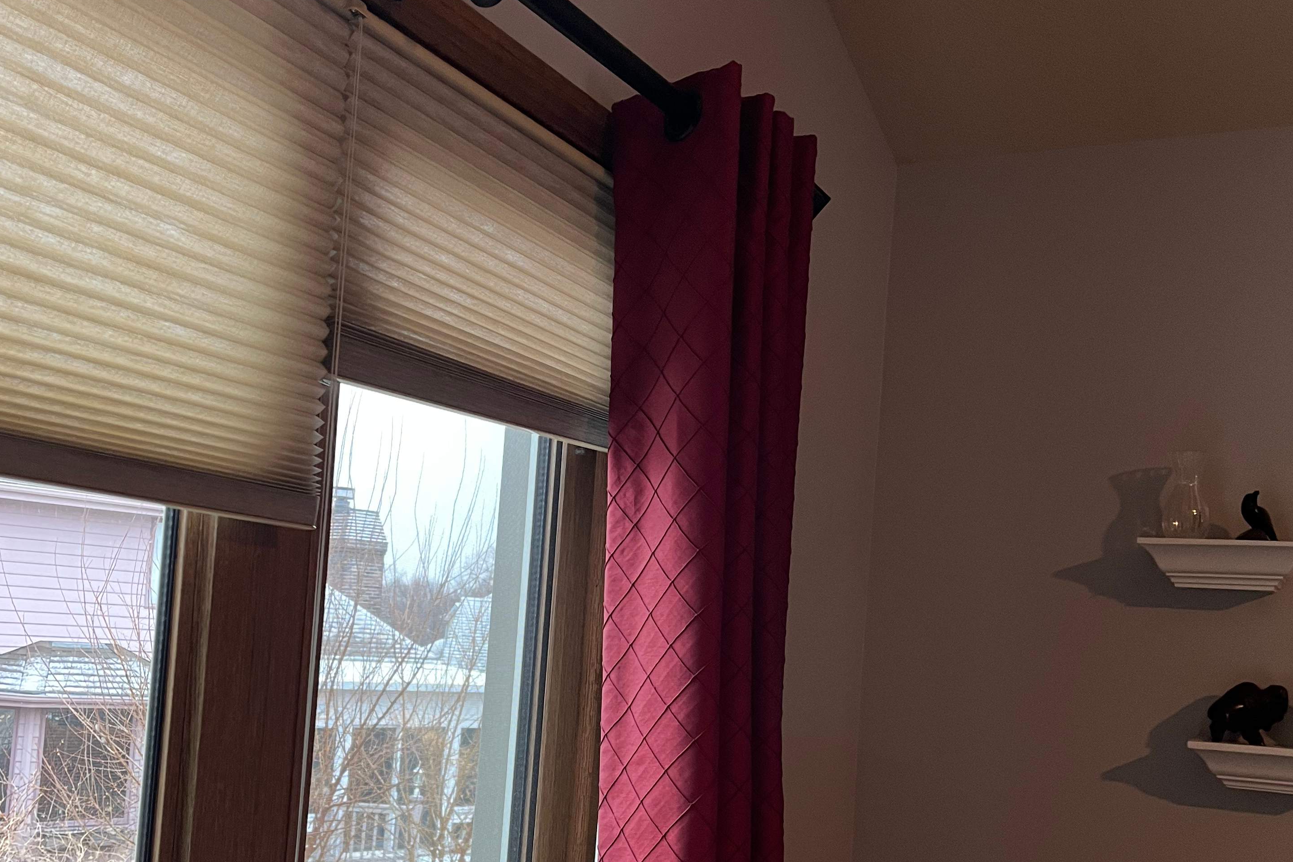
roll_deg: -2.9
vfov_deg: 34.6
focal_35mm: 38
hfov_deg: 50.7
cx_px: 651
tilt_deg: +2.3
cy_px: 593
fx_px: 1365
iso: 125
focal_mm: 5.1
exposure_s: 1/60
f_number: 1.6
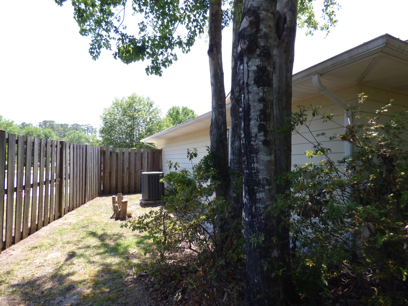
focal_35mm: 20
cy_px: 153
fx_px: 236
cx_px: 204
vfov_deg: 66.0
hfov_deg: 81.7
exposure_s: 1/400
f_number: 2.8
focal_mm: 3.58
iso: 100
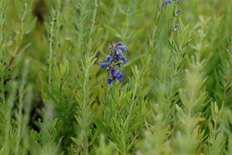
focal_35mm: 150
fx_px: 967
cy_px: 78
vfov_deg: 9.1
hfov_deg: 13.7
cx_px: 116
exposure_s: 1/160
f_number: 4
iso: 1600
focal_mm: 100
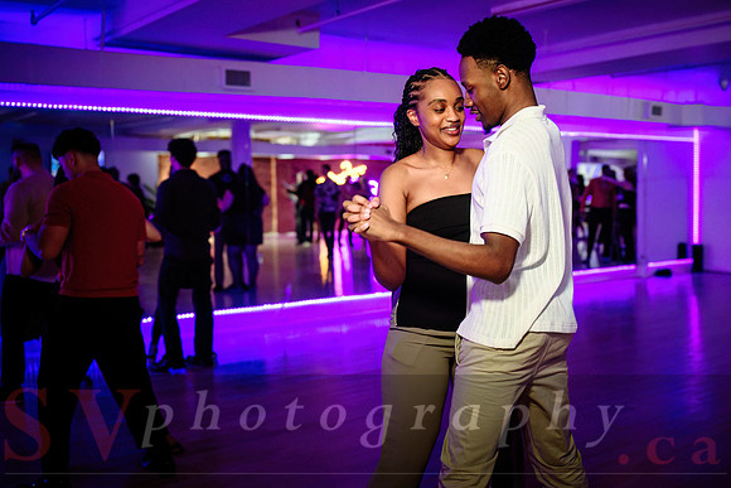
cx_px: 429
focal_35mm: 38
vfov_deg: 35.2
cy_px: 230
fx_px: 768
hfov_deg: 50.7
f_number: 2
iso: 2000
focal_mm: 32
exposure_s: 1/160
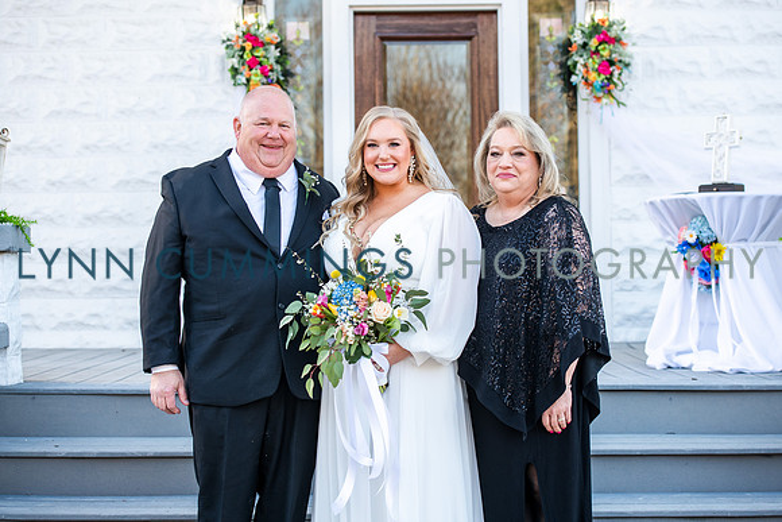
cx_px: 403
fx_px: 1614
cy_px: 245
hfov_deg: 27.2
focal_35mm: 74
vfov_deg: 18.4
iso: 200
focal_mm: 70
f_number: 4
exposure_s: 1/200
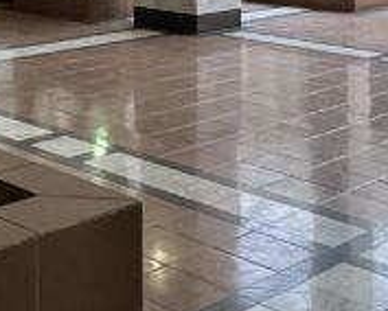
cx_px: -99
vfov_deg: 17.7
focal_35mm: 79
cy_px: -138
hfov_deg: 22.0
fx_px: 908
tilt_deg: +0.9
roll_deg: +0.0
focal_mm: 2.22
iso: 125
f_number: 2.2
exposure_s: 1/100
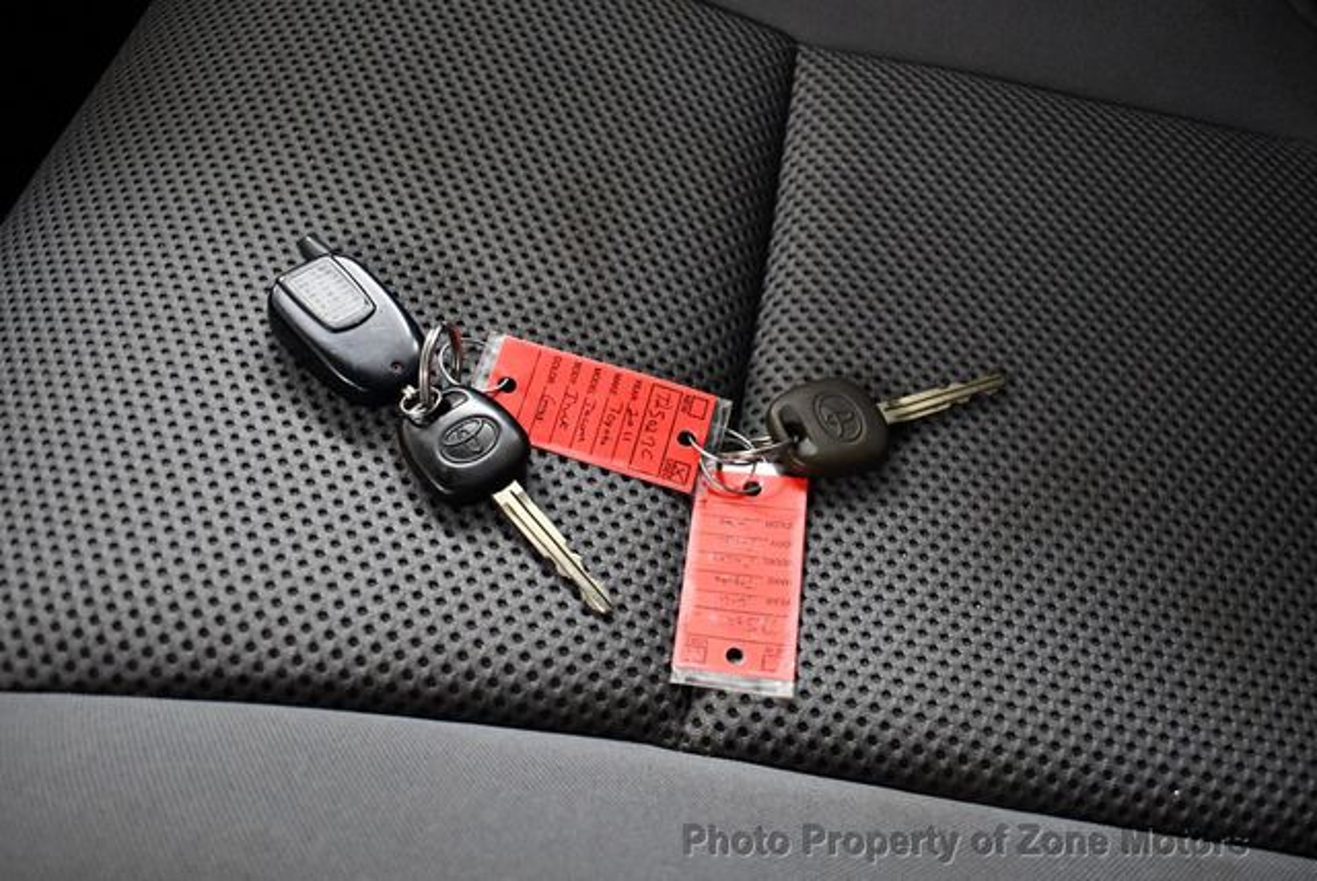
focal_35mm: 36
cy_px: 440
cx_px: 658
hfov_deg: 53.1
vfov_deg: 36.9
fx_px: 1318
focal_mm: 18
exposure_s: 1/125
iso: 3200
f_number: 3.5
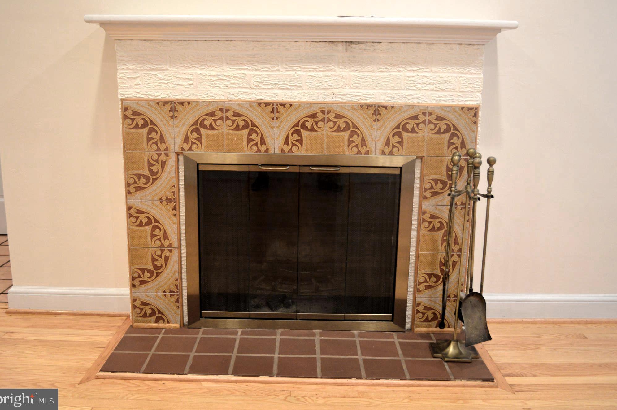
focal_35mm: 37
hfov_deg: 51.9
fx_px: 633
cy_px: 200
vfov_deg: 35.9
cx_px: 307
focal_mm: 24
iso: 800
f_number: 4
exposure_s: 1/60
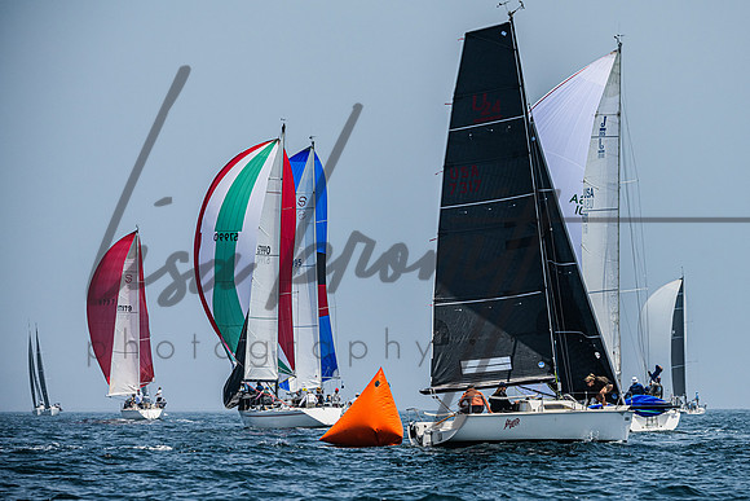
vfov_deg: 6.8
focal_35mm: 202
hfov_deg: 10.2
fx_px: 4201
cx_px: 428
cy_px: 280
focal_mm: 175
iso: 400
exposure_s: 1/5000
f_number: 6.3
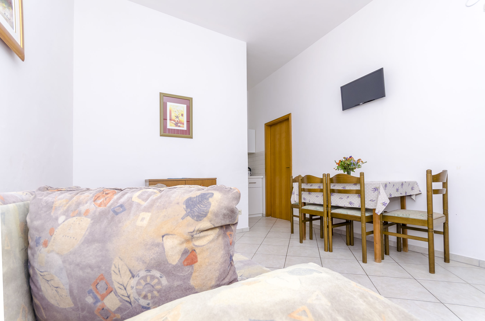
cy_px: 160
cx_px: 242
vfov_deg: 77.1
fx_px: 202
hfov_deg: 100.5
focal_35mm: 15
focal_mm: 10
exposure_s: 1/100
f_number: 8
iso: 250
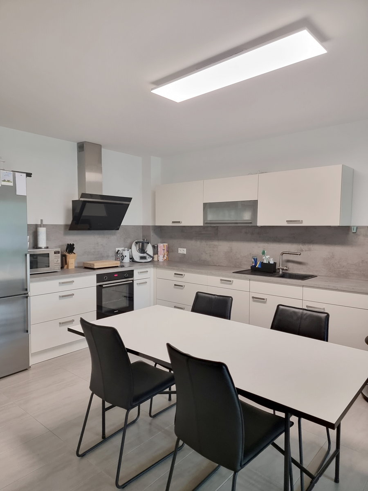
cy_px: 246
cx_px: 184
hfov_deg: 56.8
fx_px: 340
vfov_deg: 71.6
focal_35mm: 24
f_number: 1.8
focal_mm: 6.7
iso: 250
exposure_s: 1/43
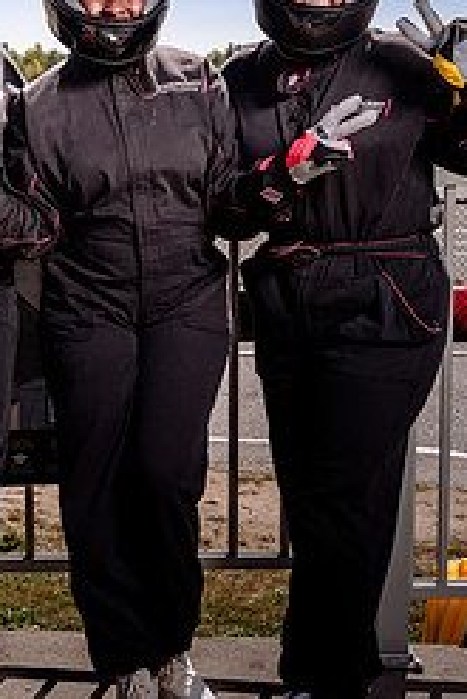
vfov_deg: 28.7
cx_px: -37
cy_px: 264
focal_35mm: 70
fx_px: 1360
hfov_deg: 18.8
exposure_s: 1/250
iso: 64
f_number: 7.1
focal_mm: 29
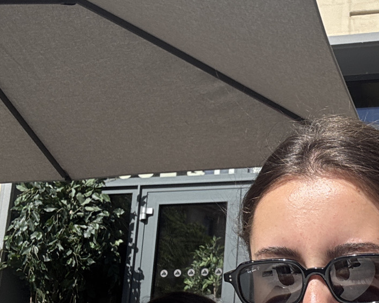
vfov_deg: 23.7
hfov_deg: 28.4
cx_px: 343
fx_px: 718
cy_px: 216
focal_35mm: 64
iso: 25
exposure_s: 1/1497
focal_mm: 2.69
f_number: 1.9
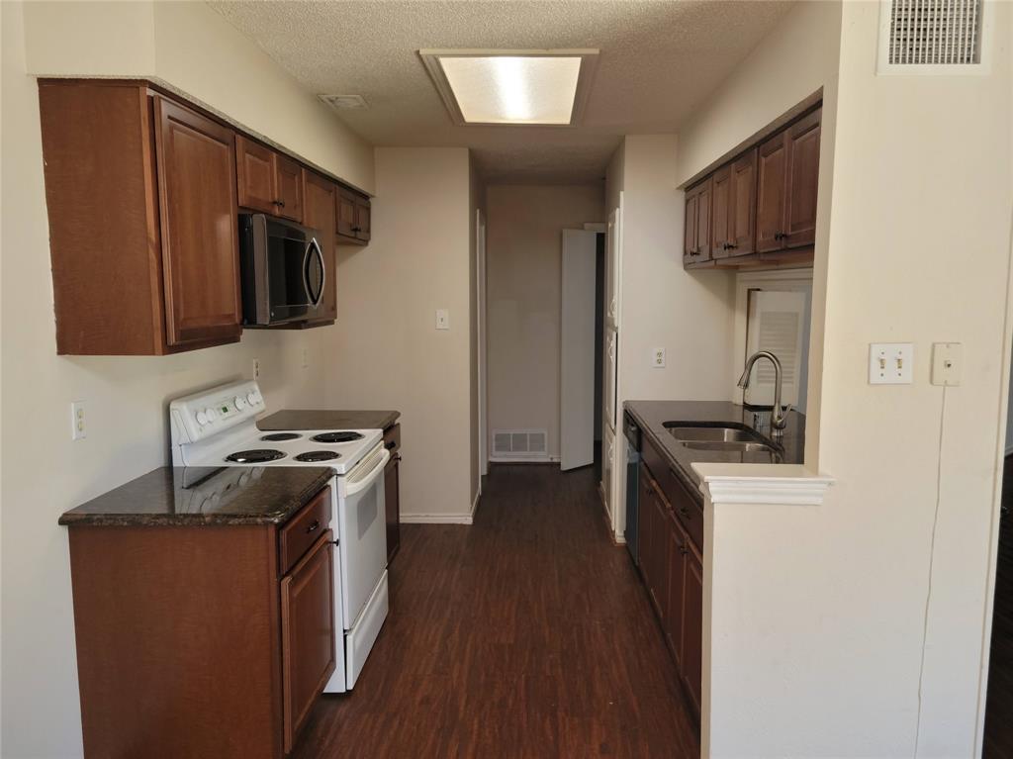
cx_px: 506
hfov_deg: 63.5
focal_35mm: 28
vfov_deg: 49.7
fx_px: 819
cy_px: 380
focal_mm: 5.9
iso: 80
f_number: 2
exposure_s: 1/60
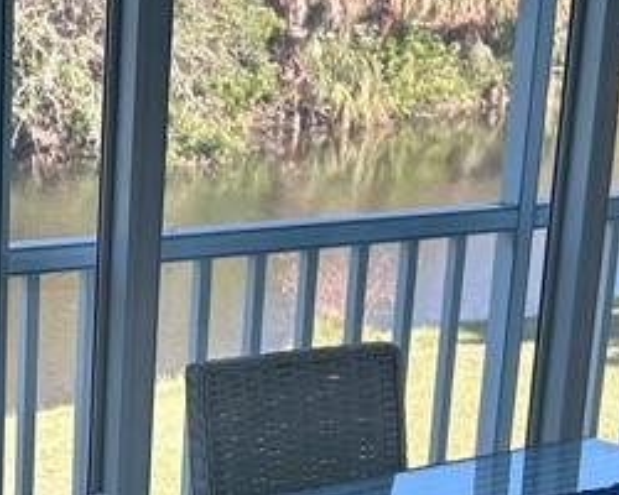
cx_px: -57
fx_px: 1905
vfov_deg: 14.6
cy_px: 458
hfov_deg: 17.8
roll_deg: -0.4
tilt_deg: -16.2
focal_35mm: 104
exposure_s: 1/486
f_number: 1.5
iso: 50
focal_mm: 5.7
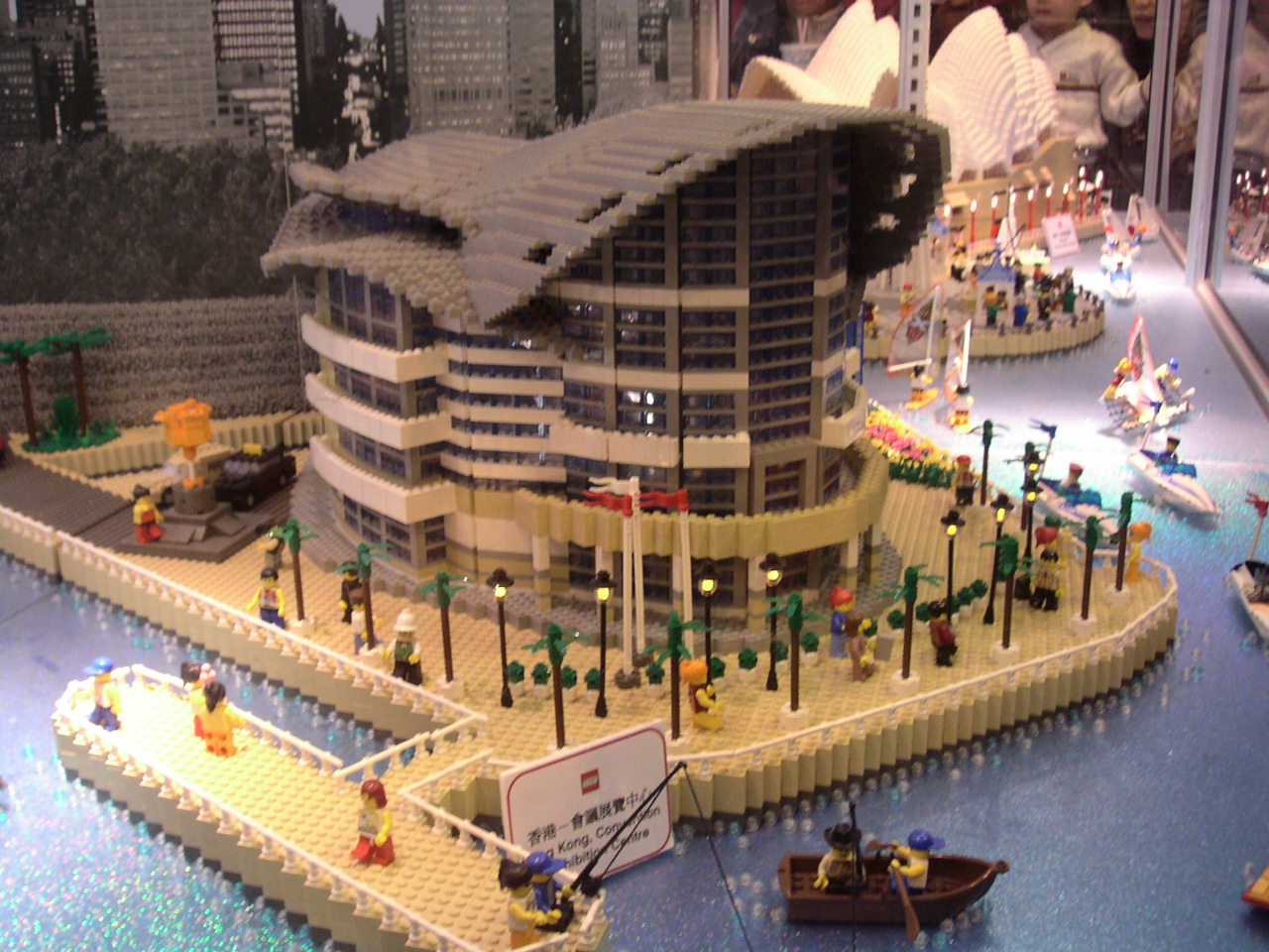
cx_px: 634
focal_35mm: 38
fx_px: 1393
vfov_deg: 37.7
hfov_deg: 49.0
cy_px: 476
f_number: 2.8
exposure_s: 1/8
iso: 100
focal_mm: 6
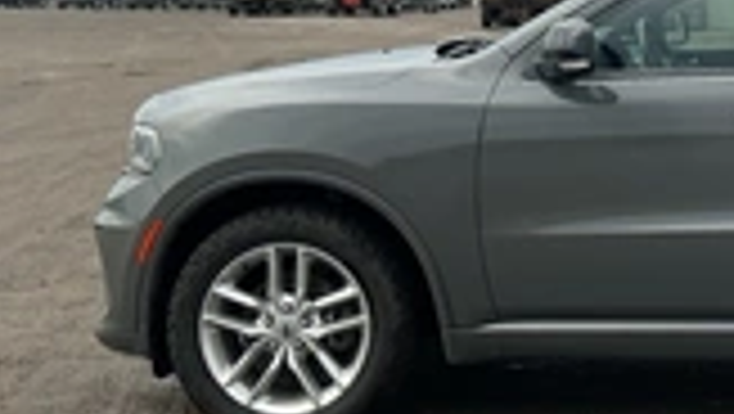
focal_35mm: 75
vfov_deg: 15.8
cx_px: 847
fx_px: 1461
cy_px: -14
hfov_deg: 25.7
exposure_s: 1/1626
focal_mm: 3
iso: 25
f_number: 1.8
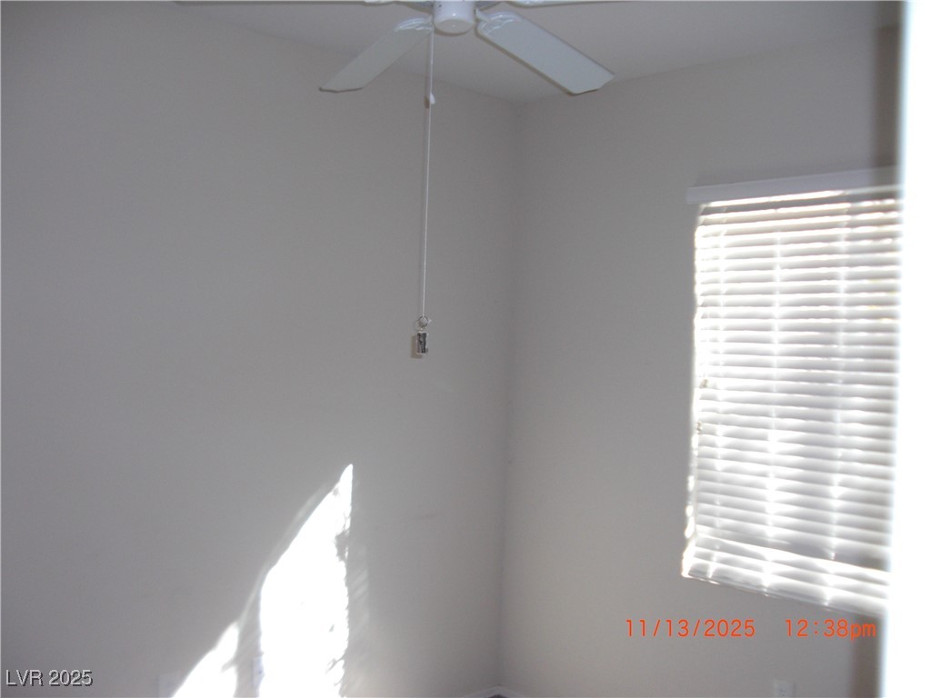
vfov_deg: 39.7
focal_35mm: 36
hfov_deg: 51.4
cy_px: 349
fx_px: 968
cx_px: 466
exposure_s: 1/80
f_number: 2.8
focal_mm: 6.3
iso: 100
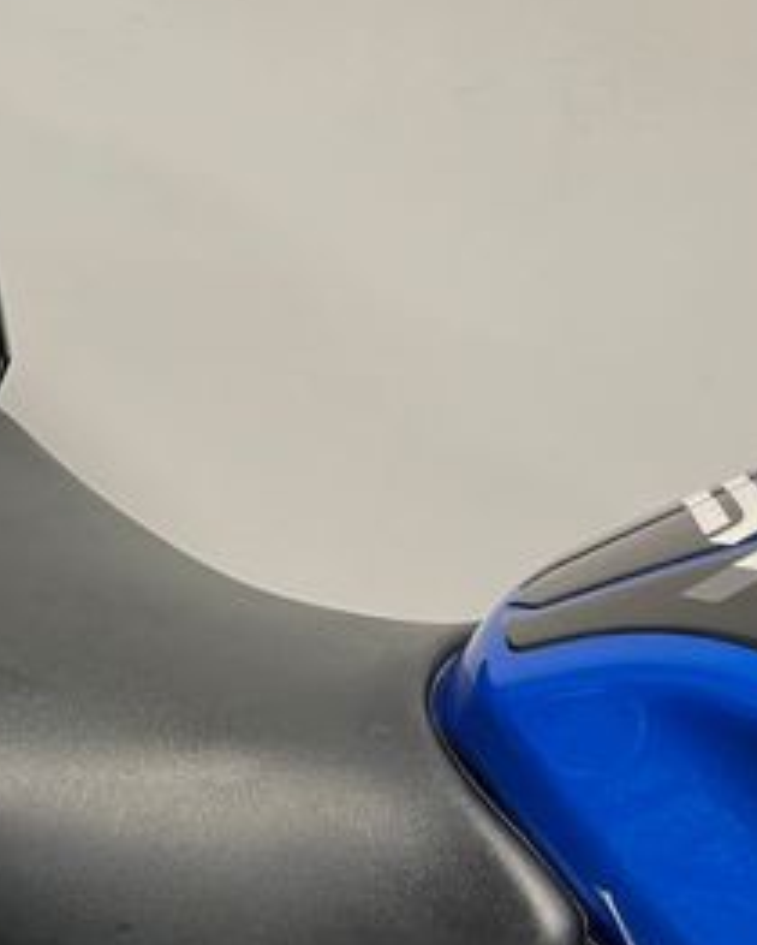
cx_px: -58
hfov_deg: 23.3
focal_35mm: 62
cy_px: 577
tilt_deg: -36.0
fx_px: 1734
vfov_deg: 30.4
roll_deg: +0.2
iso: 125
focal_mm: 5.1
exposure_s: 1/50
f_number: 1.6
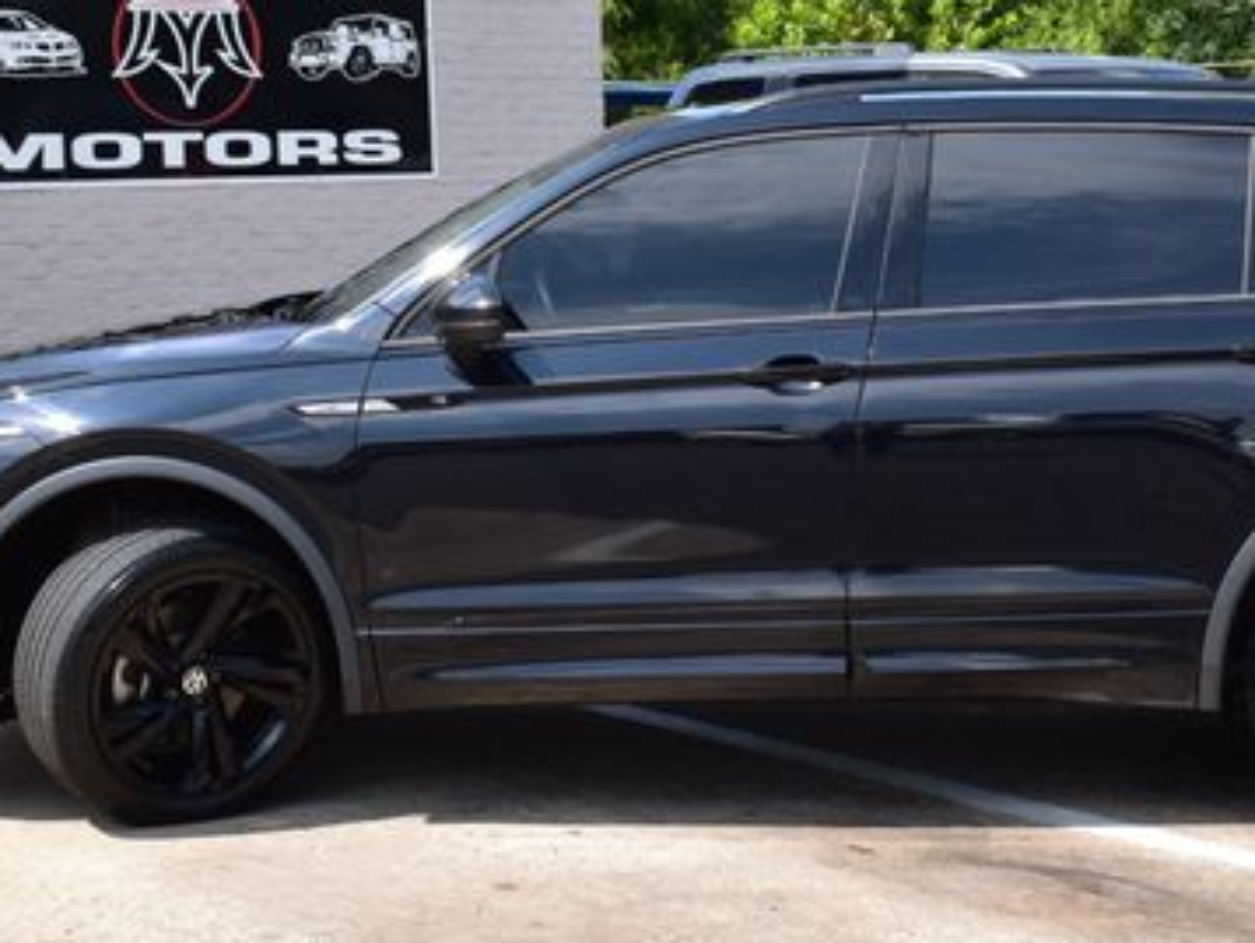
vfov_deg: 18.5
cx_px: 866
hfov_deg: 24.3
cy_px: 522
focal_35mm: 80
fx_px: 2897
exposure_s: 1/320
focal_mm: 31
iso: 400
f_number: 11
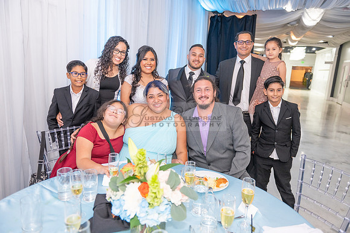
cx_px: 175
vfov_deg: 53.2
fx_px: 233
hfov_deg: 73.7
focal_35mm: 24
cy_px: 116
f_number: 3.2
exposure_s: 1/160
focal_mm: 24
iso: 1000
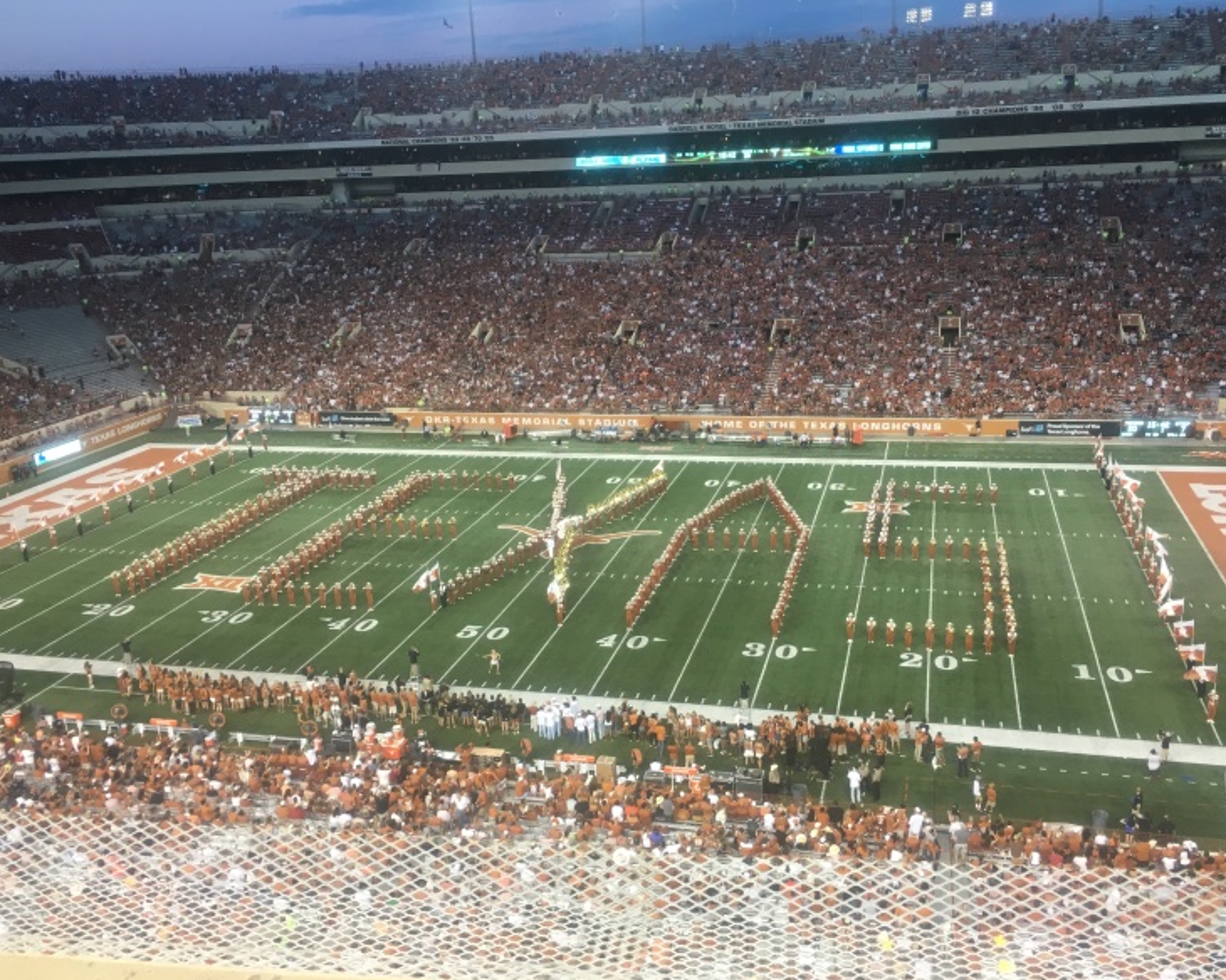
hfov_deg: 57.2
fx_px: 1125
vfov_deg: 47.1
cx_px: 643
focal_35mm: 31
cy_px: 500
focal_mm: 4.15
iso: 25
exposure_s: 1/30
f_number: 2.2
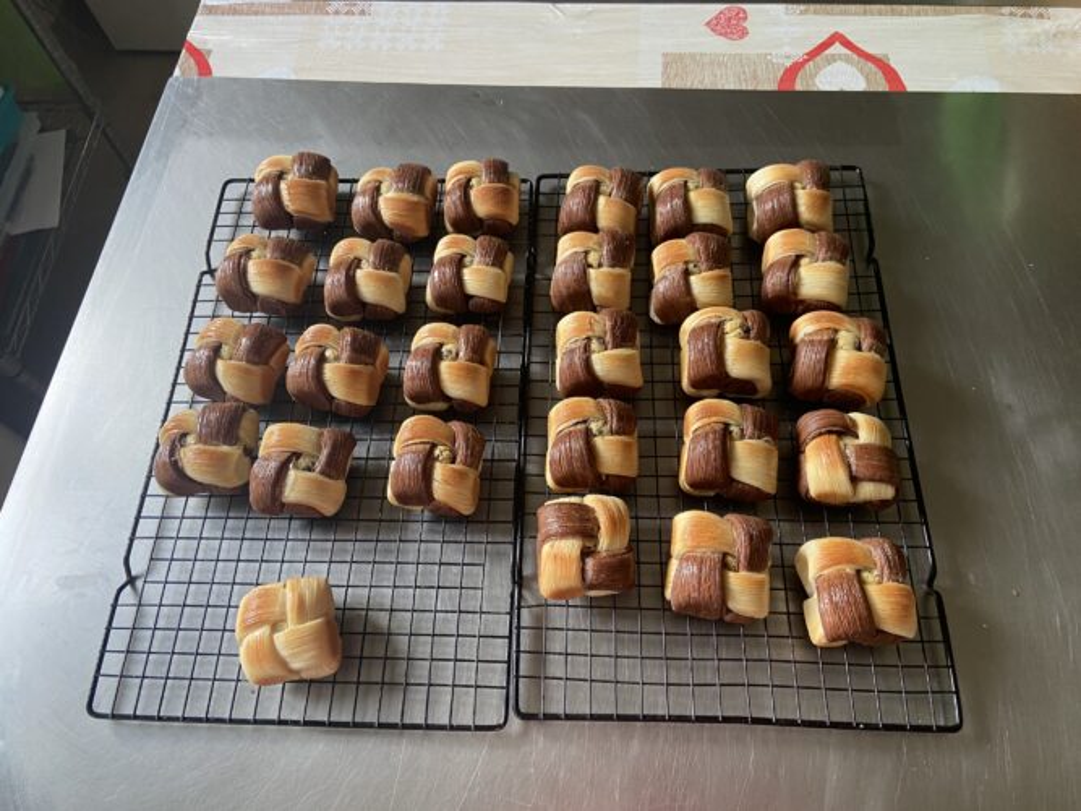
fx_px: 812
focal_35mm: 26
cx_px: 540
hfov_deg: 67.3
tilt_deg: -65.0
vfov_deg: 53.0
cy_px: 406
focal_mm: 4.25
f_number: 1.8
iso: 125
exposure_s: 1/65
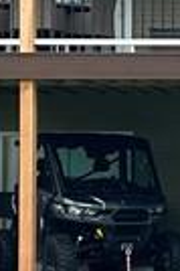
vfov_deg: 10.8
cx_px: 413
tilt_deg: +0.8
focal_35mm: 191
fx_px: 1436
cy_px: 144
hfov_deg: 6.8
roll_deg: +0.0
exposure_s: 1/535
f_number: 1.78
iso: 80
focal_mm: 6.86
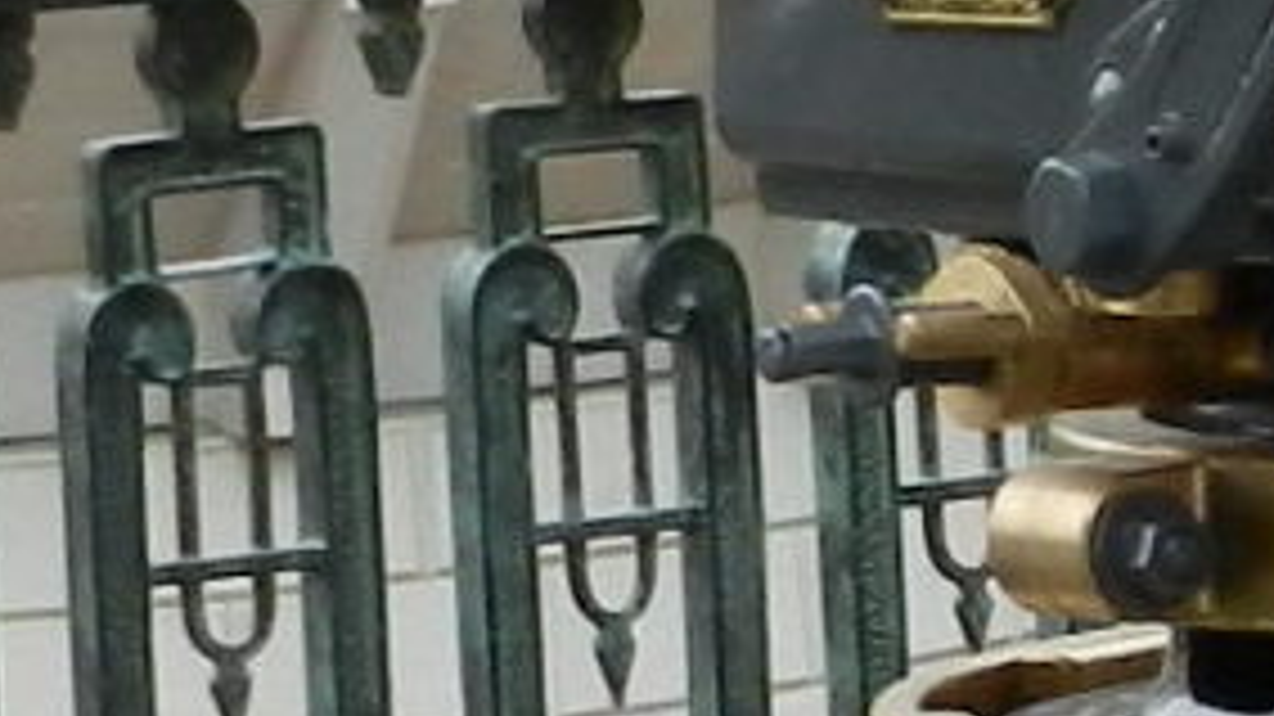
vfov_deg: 4.3
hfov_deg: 7.7
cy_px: -486
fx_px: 9355
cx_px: 1414
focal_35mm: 277
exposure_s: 1/80
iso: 160
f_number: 4.2
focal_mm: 8.2
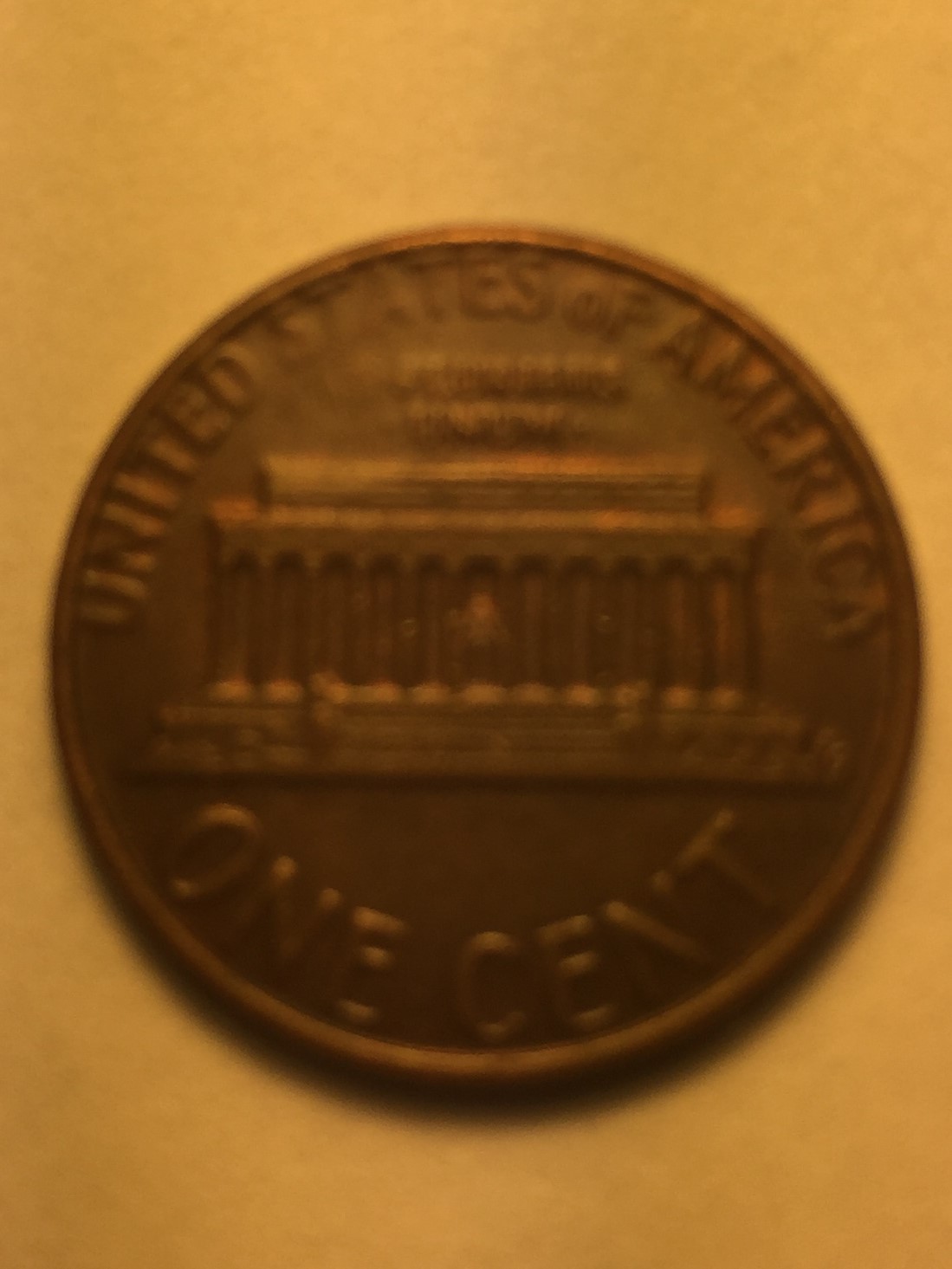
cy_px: 634
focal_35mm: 29
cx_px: 476
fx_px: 1063
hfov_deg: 48.2
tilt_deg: -84.0
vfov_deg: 61.7
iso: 32
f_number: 2.2
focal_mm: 4.15
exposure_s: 1/501
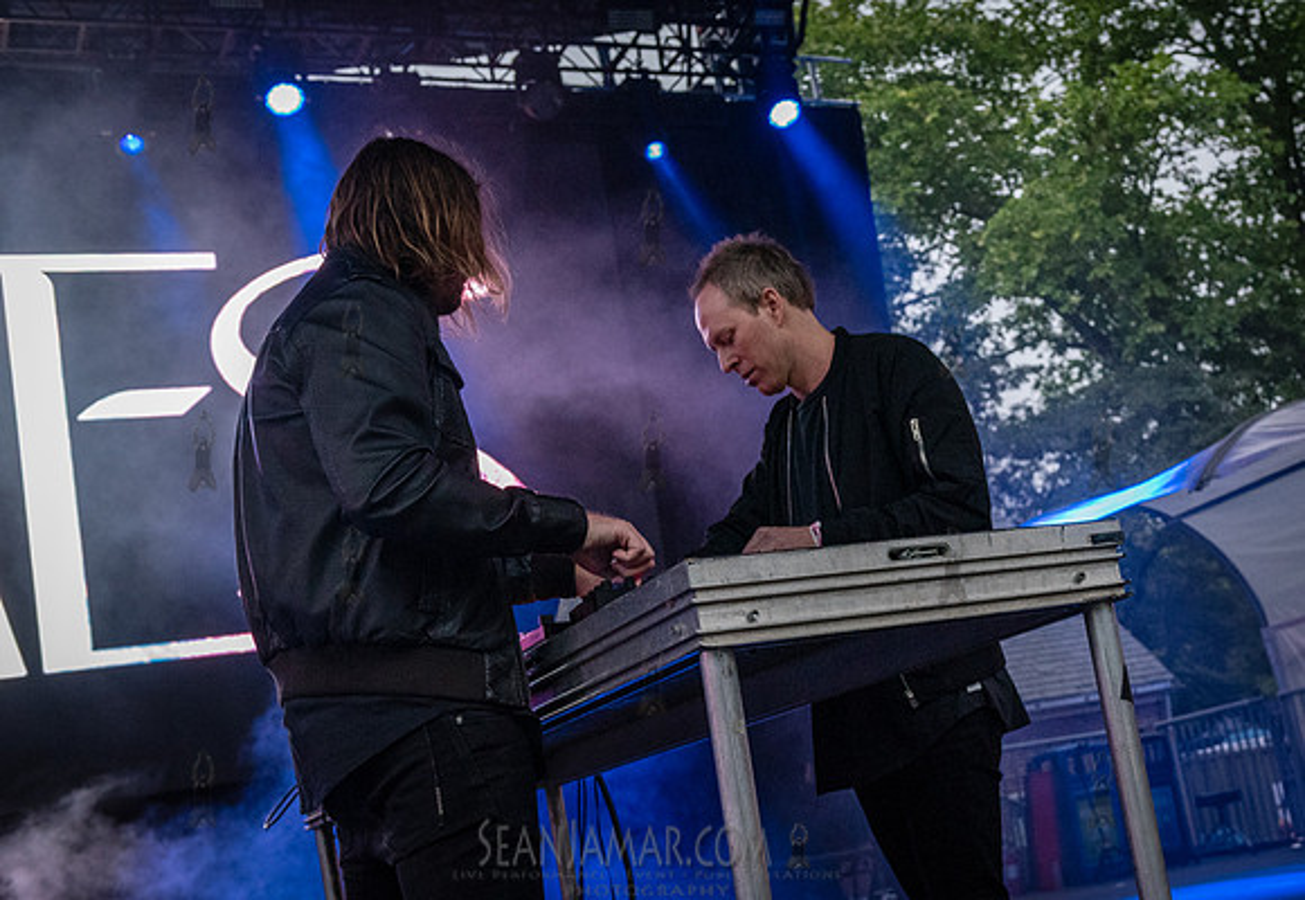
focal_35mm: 52
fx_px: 1912
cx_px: 897
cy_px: 507
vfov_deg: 26.5
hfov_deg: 37.2
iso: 4000
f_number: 4.5
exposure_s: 1/200
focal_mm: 38
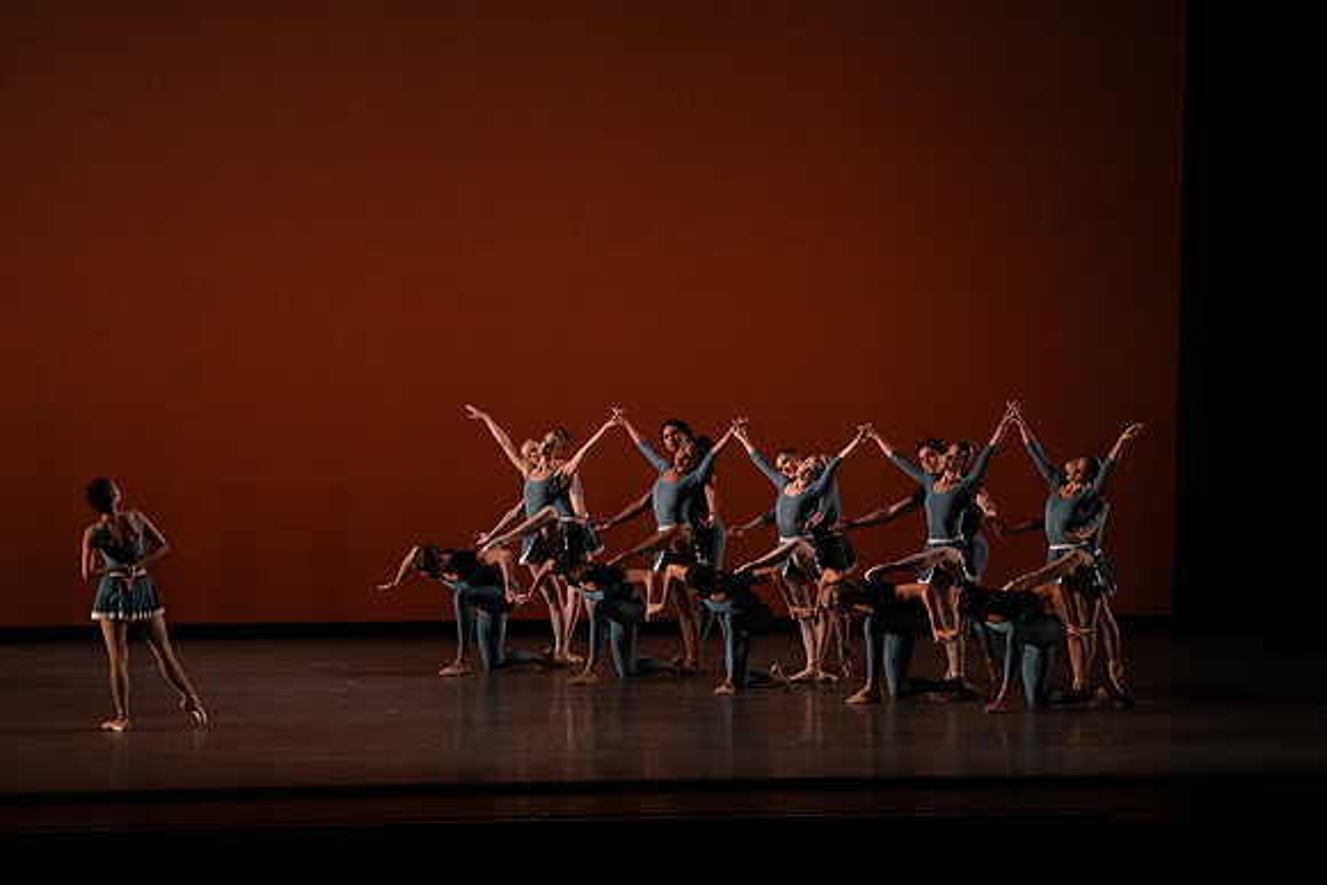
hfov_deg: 12.5
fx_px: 6046
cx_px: 664
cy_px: 442
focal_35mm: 164
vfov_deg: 8.4
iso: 5000
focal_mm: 164
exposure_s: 1/400
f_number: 9
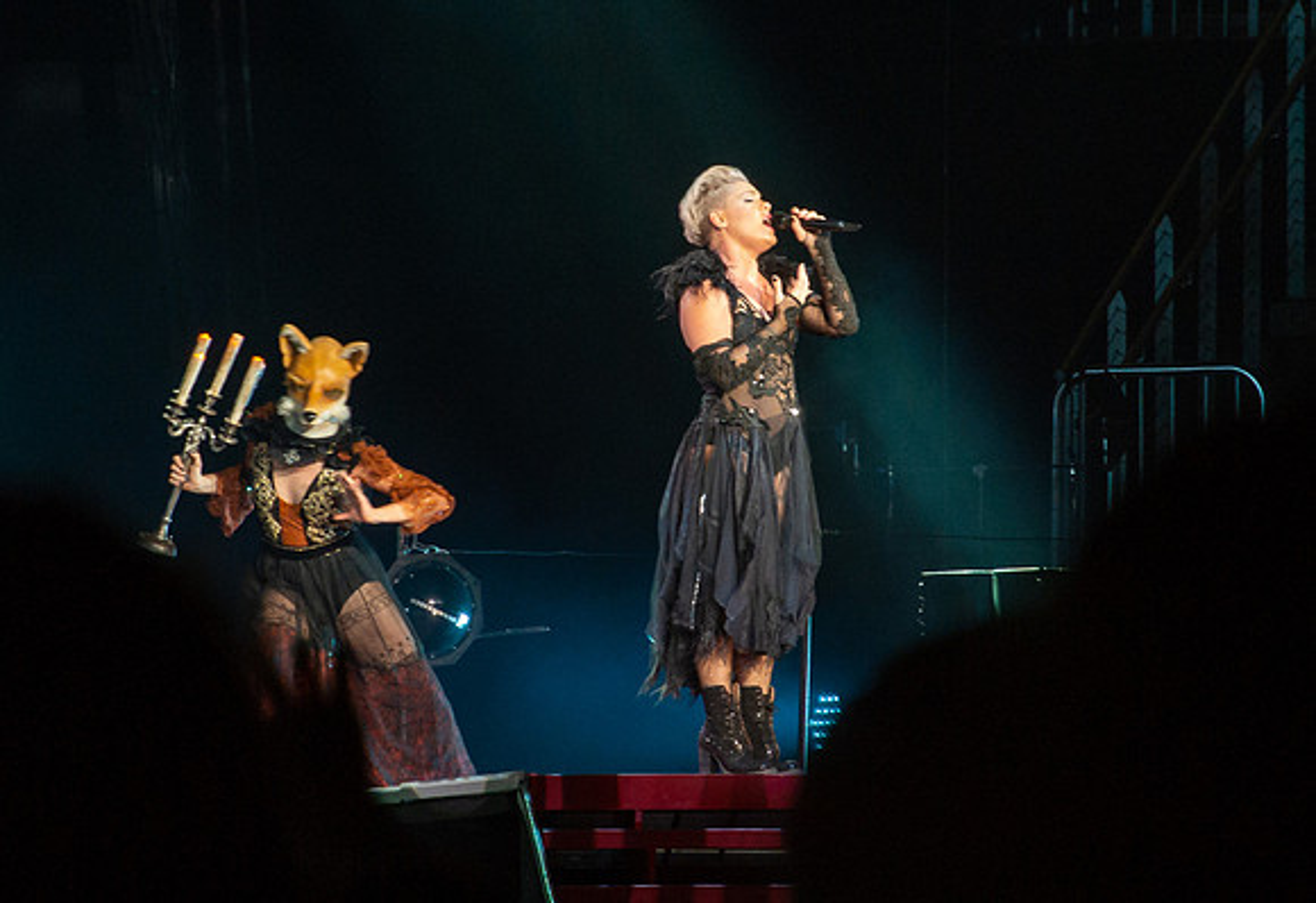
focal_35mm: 409
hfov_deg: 5.0
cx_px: 683
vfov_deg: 3.4
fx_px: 15087
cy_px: 292
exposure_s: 1/100
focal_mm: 110
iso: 800
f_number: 5.6
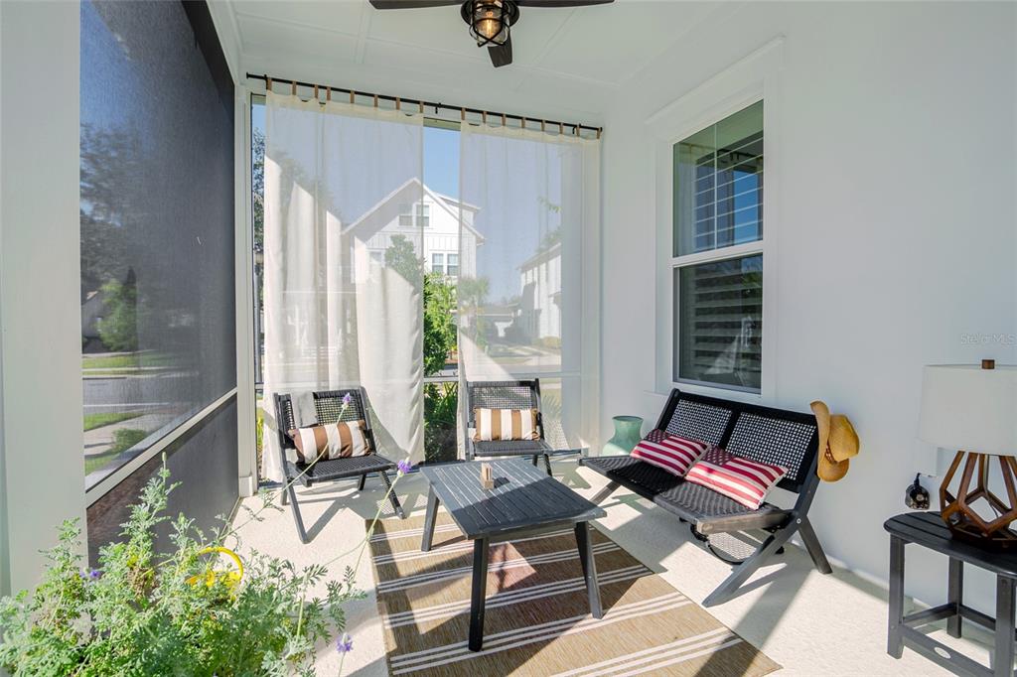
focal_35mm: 16
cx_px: 508
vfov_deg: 72.0
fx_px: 466
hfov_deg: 95.0
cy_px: 338
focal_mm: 11
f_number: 8
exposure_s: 1/400
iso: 100
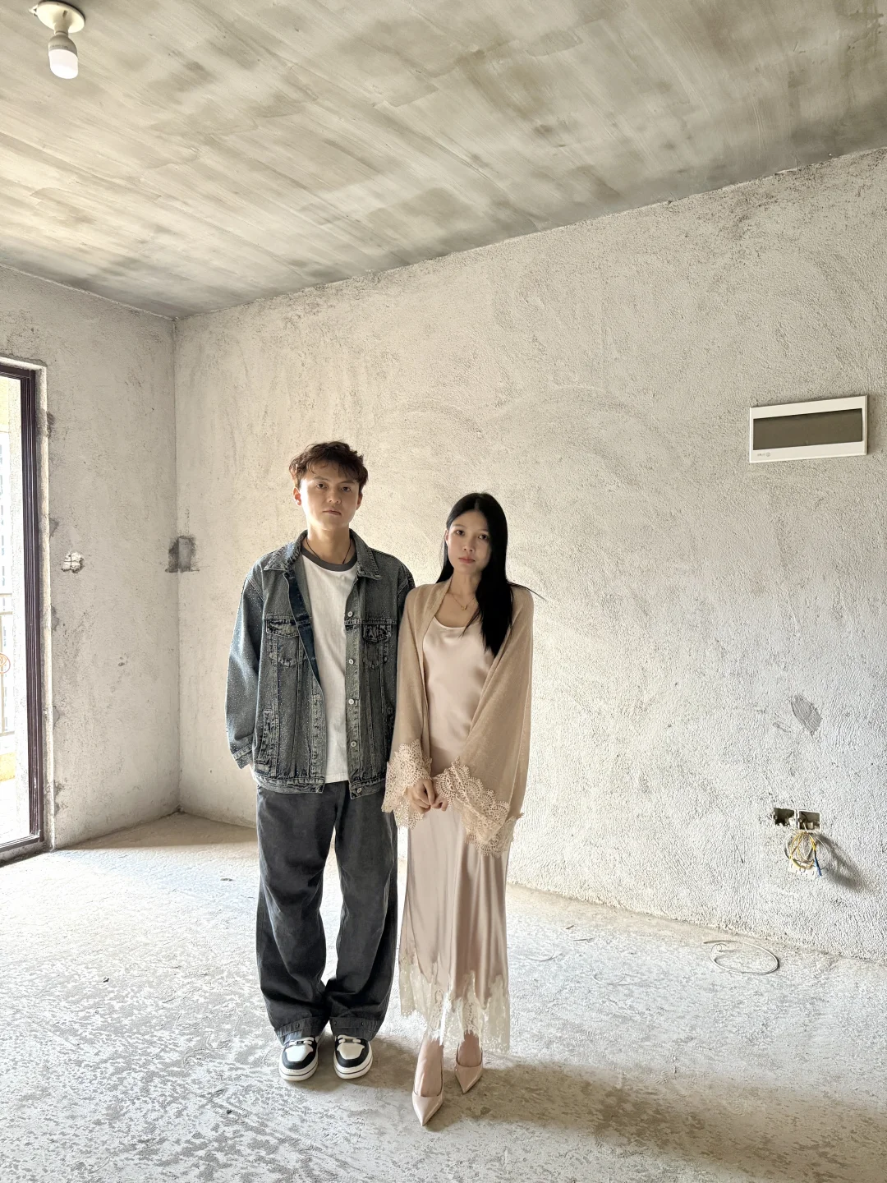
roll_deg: -0.7
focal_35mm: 24
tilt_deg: -0.7
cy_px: 592
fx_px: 820
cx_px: 444
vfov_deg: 71.6
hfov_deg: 56.8
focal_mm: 6.76
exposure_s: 1/60
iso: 500
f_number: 1.78
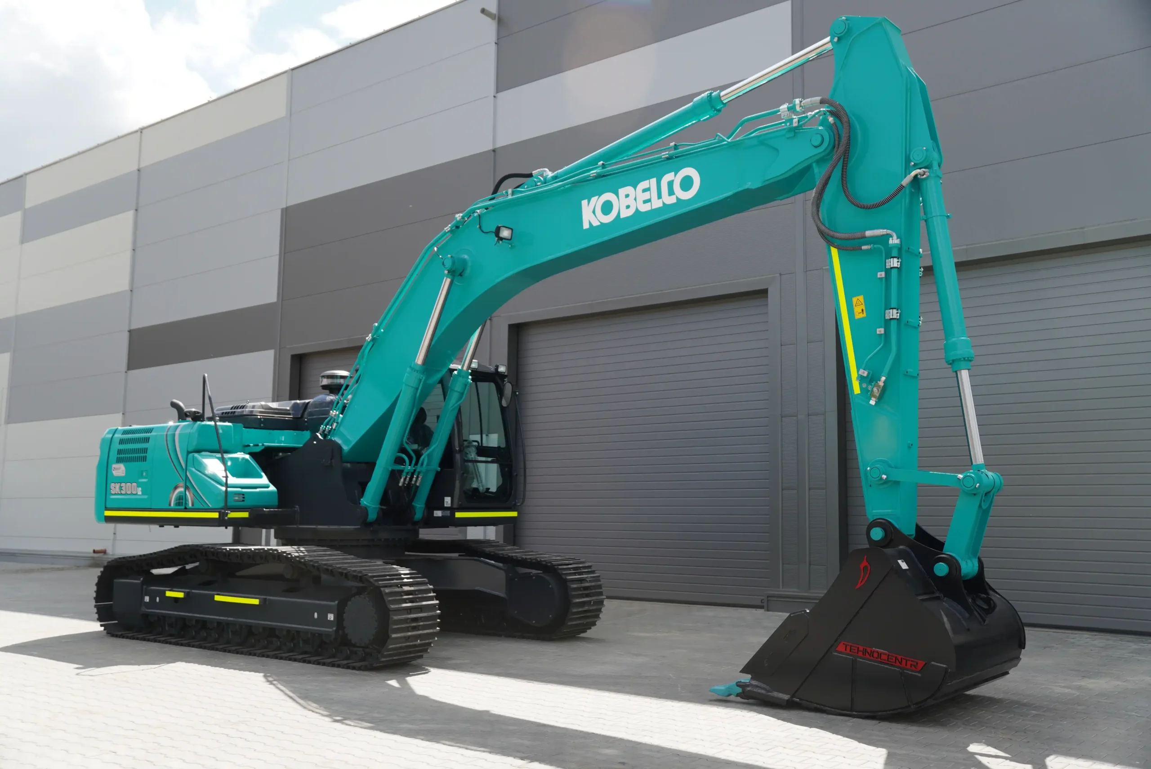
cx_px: 576
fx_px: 1104
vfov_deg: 38.4
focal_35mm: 34
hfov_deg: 55.1
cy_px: 384
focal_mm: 23
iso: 100
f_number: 3.5
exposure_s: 1/250
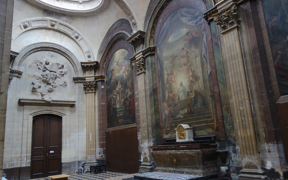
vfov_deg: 43.1
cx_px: 142
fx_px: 228
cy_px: 89
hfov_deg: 64.6
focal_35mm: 29
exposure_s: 1/30
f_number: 1.8
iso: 400
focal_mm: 10.4
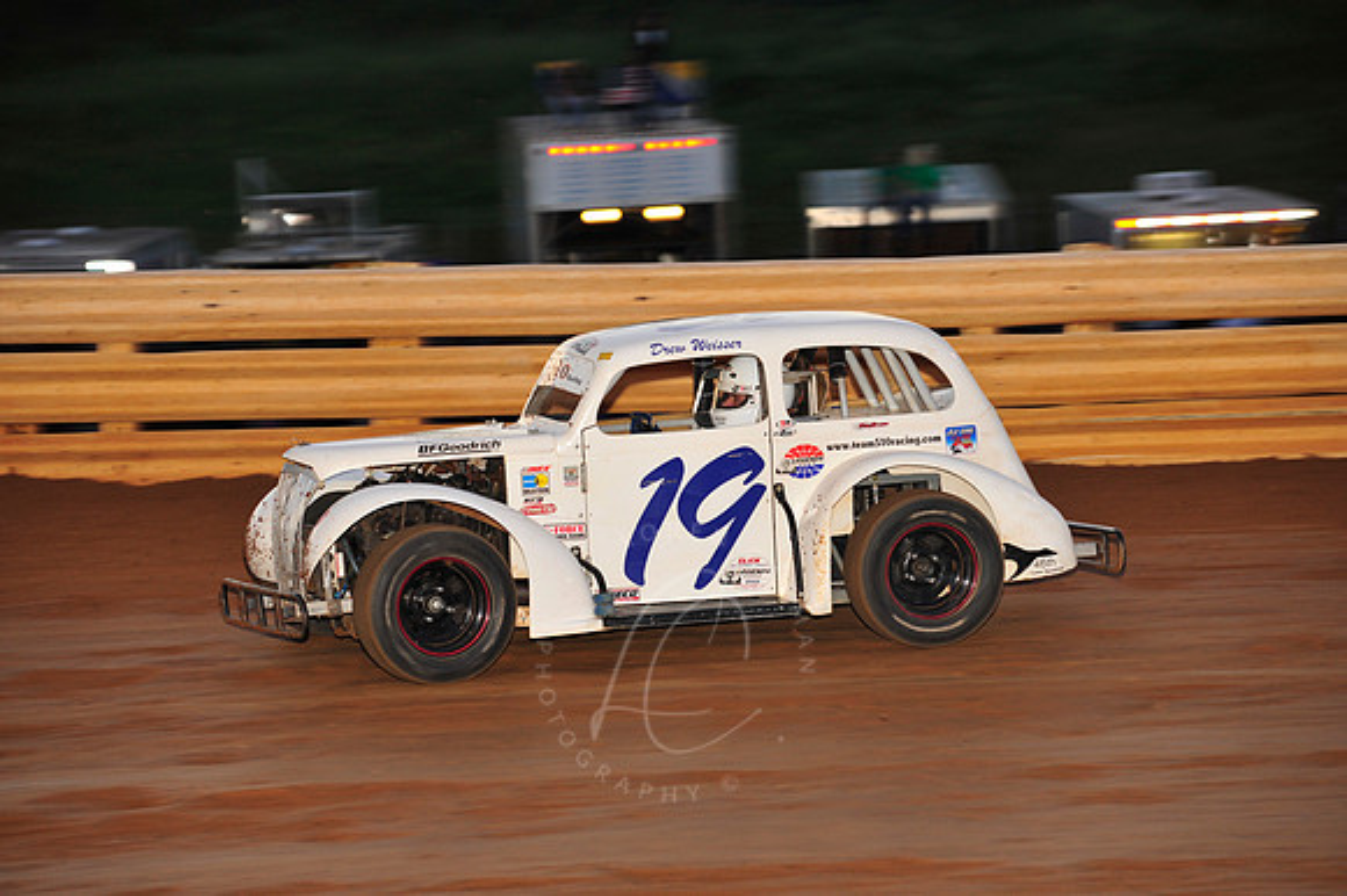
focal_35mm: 170
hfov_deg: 12.1
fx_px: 6357
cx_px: 674
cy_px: 448
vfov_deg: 8.1
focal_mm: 170
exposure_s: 1/250
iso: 800
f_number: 6.3
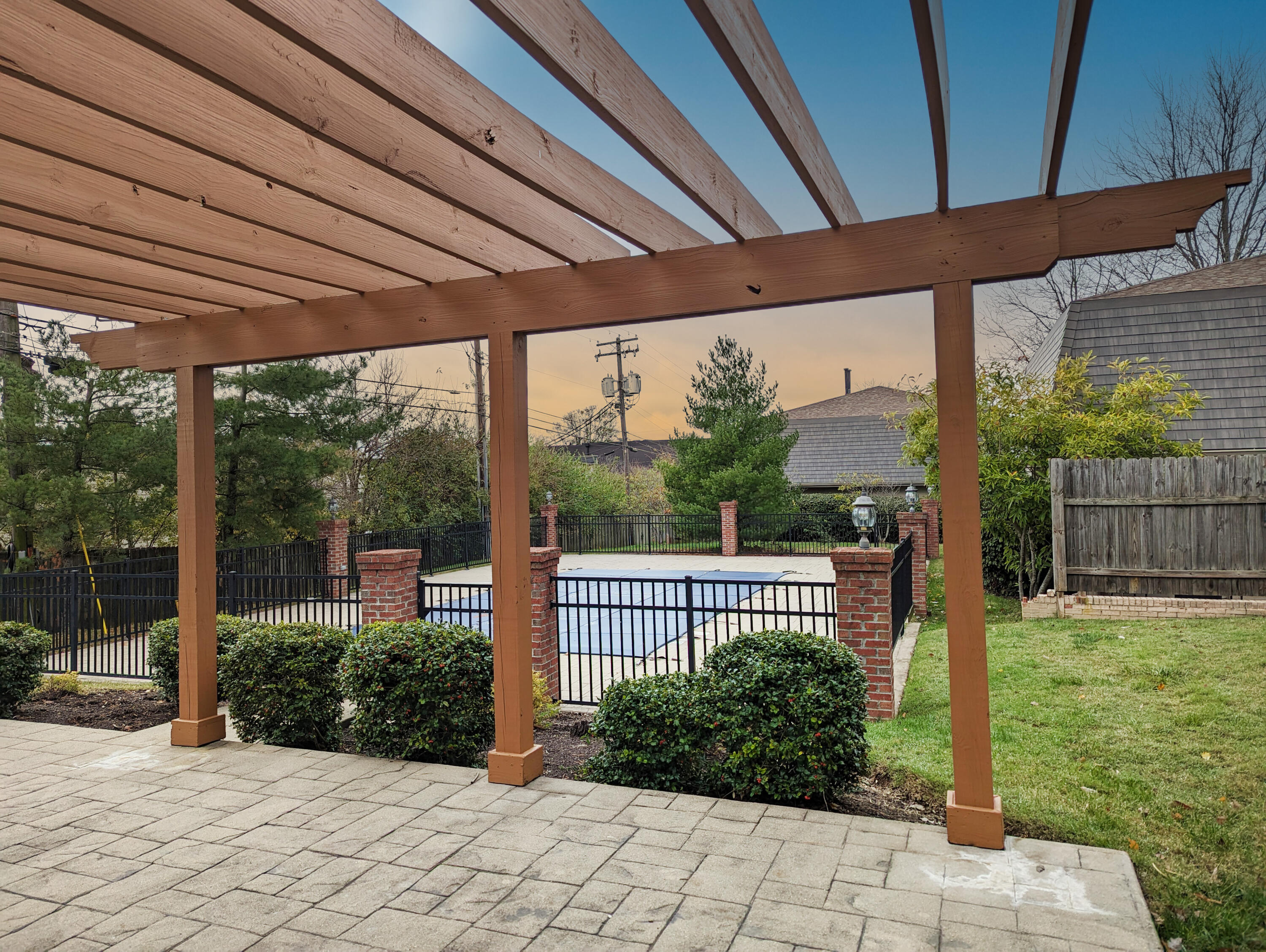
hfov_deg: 71.5
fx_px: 879
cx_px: 633
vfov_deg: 56.9
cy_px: 476
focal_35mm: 24
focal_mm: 6.81
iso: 47
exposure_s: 1/833
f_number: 1.85
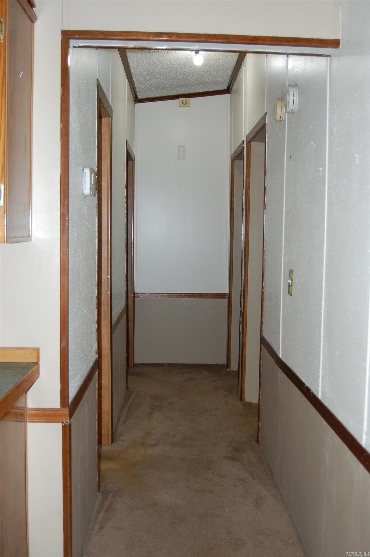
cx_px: 185
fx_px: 533
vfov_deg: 55.2
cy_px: 278
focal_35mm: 34
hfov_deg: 38.3
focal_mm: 23
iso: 400
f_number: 3.8
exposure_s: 1/60
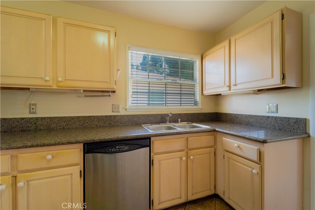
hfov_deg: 104.2
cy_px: 105
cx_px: 158
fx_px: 123
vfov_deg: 81.2
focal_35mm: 14
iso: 100
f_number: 5
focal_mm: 14
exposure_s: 1/40
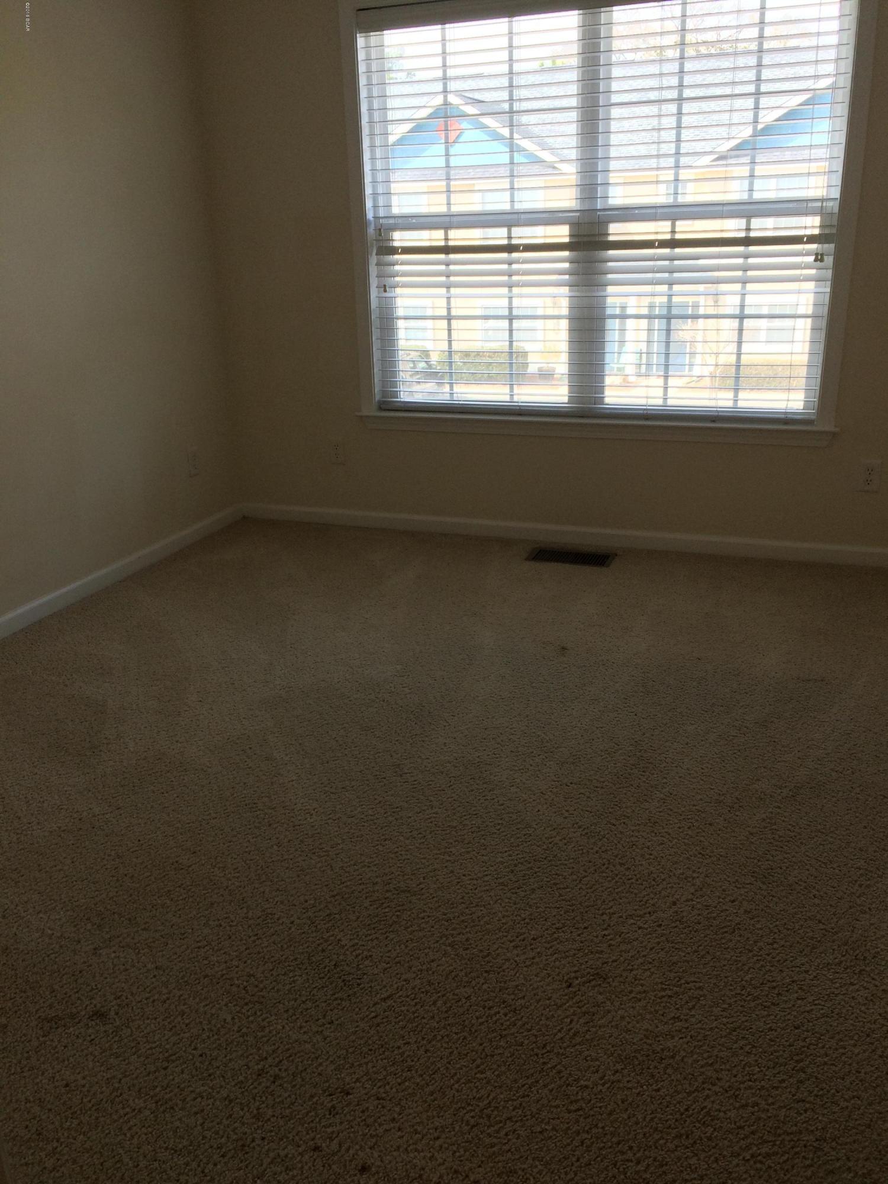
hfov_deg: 48.2
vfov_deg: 61.7
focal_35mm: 29
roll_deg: +3.2
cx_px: 444
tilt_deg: -20.6
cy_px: 592
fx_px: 992
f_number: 2.2
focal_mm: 4.15
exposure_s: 1/193
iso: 32
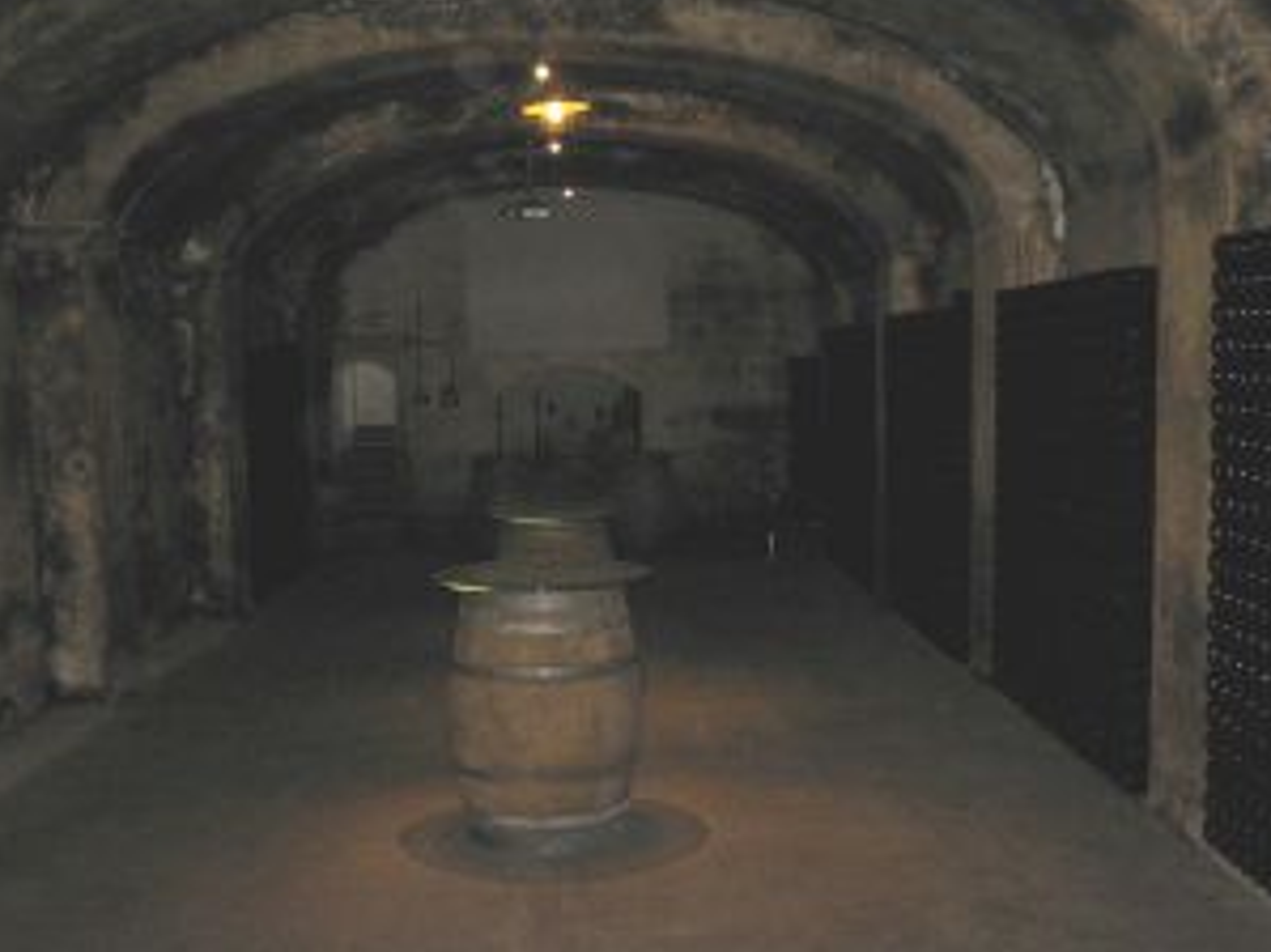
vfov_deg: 35.1
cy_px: 506
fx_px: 1505
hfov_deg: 45.8
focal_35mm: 41
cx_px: 625
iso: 400
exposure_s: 1/60
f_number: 2.8
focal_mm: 5.8
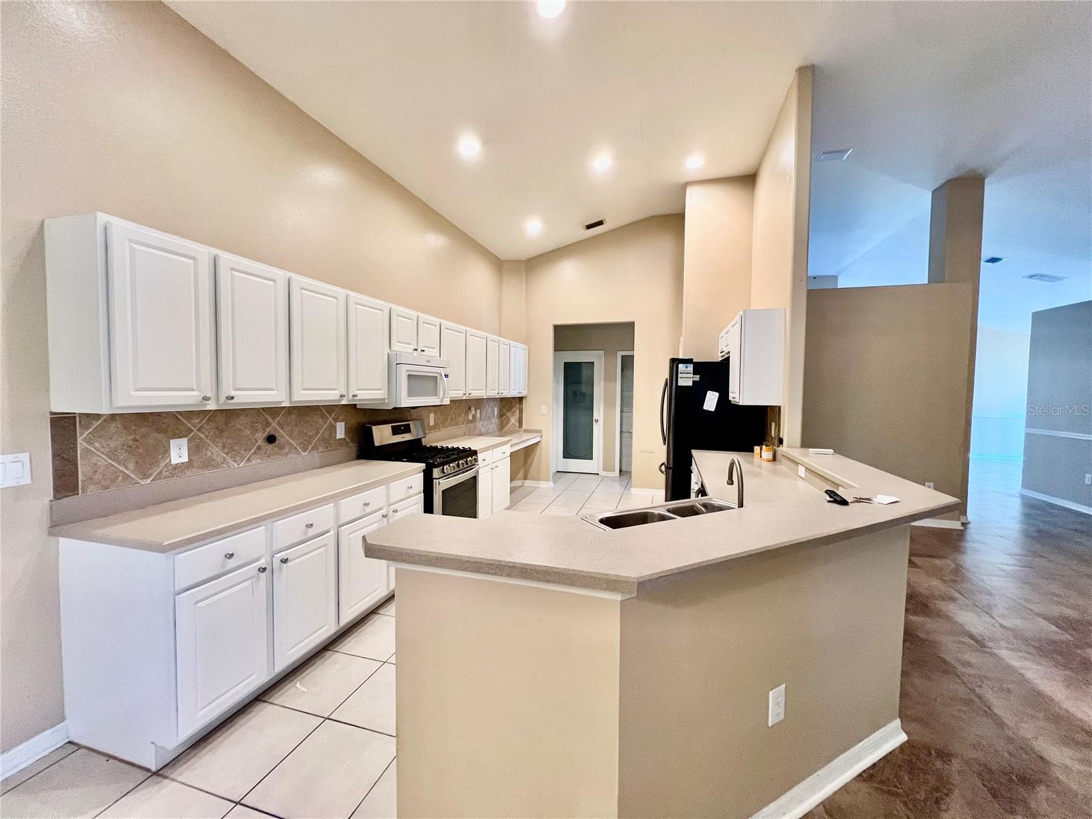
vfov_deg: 89.9
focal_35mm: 13
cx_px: 546
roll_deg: -0.2
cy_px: 410
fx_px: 410
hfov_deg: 106.2
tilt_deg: -2.6
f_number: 1.8
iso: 320
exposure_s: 1/60
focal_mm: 1.57
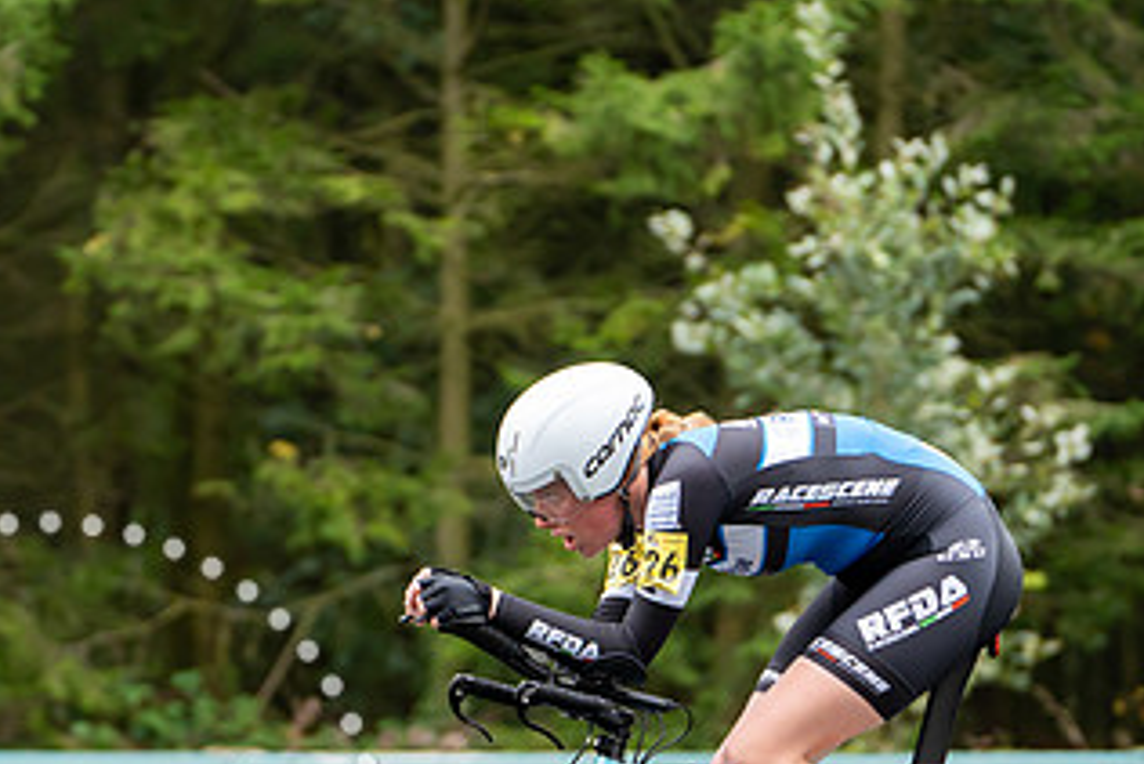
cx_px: 612
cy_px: 668
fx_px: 6994
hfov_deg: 9.4
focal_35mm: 220
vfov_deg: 6.2
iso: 1600
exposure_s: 1/1250
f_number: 2.8
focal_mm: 114
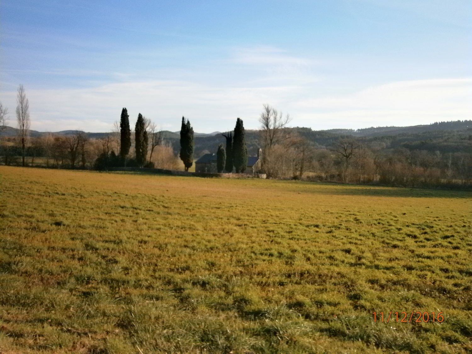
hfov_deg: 67.3
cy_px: 177
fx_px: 355
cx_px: 236
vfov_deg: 53.1
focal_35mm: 26
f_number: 2.8
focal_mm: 4.7
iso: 80
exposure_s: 1/800
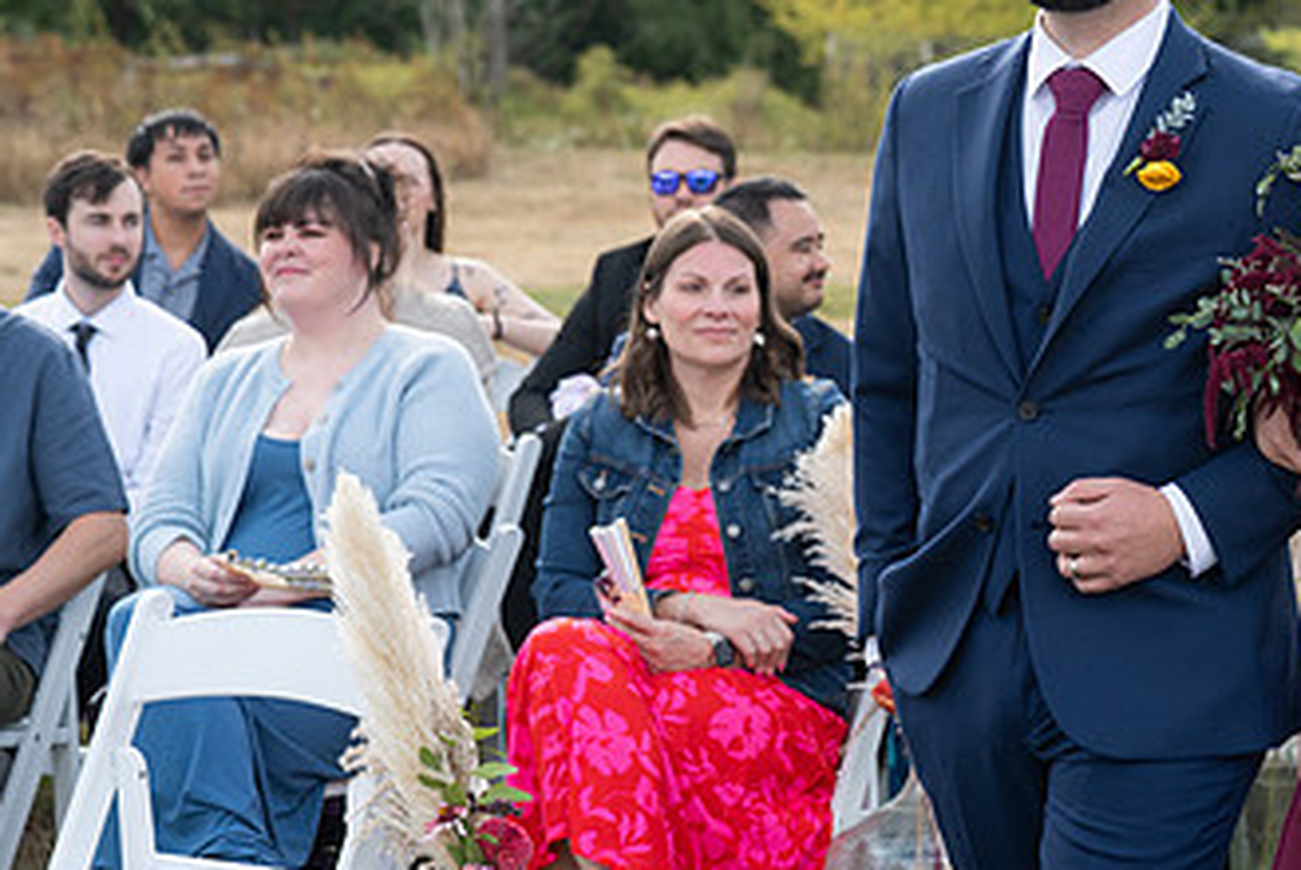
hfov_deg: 17.1
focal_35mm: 118
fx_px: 4268
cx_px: 1099
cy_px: 322
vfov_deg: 11.6
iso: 400
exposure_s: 1/800
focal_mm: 67
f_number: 4.5
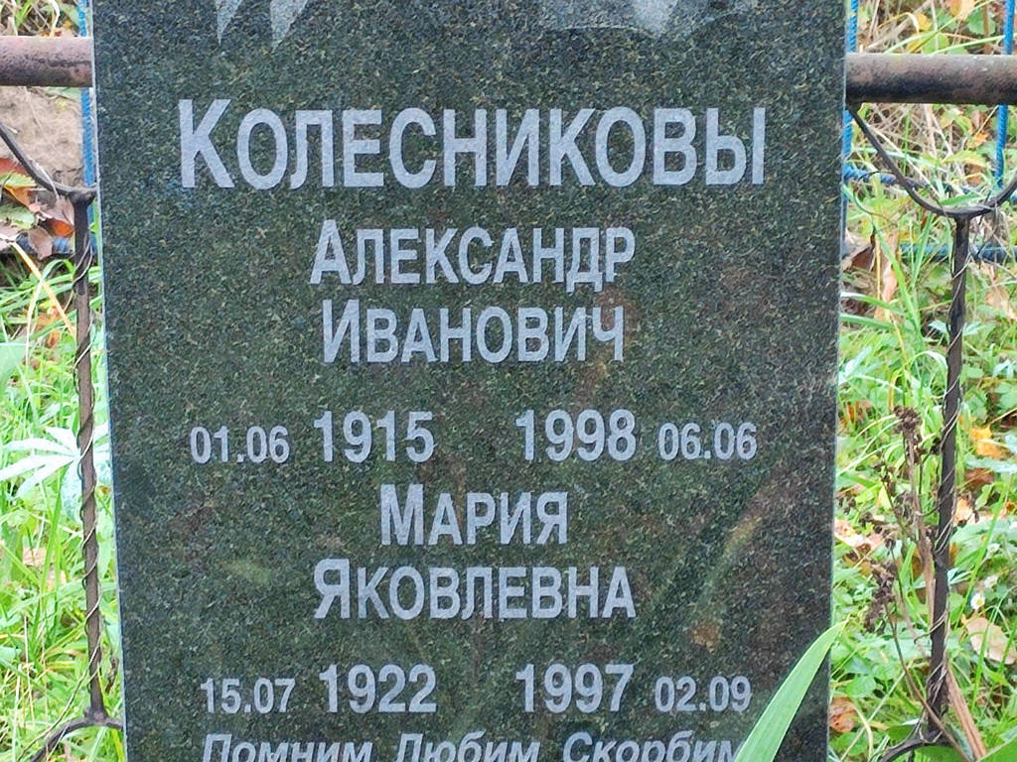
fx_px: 734
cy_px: 381
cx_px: 508
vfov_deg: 54.9
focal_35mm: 25
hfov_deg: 69.4
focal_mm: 4.7
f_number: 1.79
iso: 196
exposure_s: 1/50
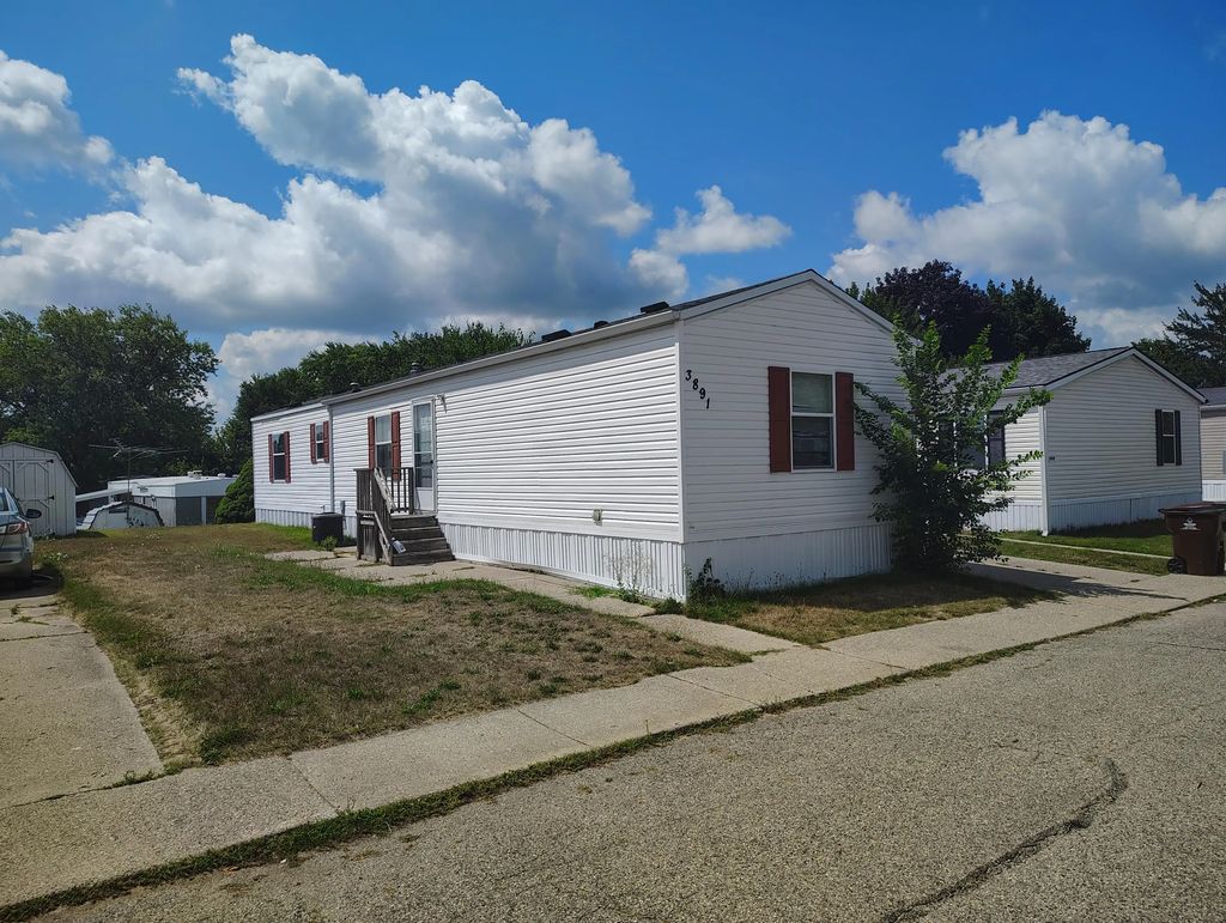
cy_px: 462
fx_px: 851
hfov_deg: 71.5
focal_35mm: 24
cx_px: 613
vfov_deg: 56.9
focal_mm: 5.56
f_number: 1.8
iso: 100
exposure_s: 1/2517
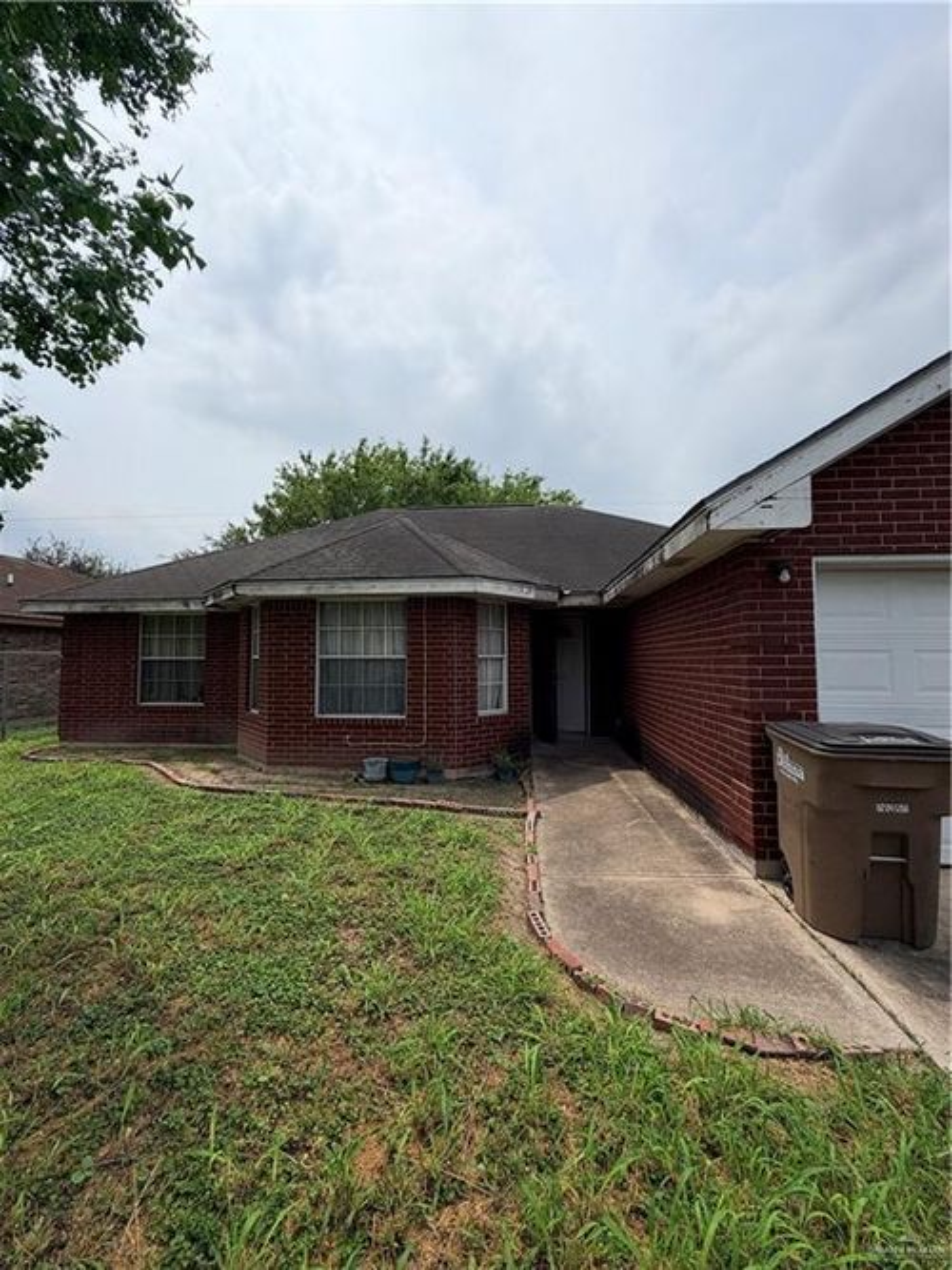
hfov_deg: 85.7
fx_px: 514
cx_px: 476
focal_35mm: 14
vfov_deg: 102.1
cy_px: 635
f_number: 2.2
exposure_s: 1/2165
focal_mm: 2.22
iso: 20
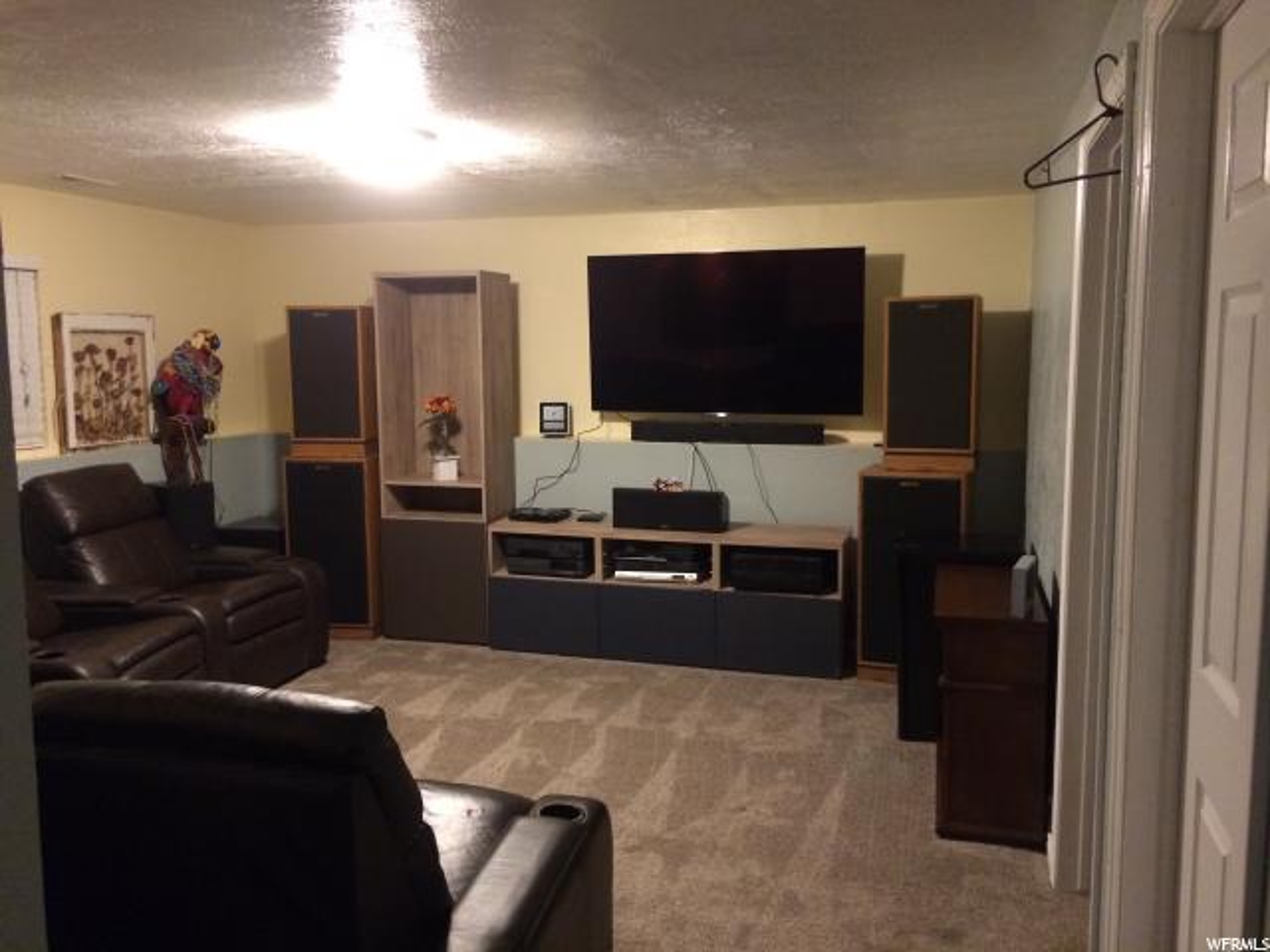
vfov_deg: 48.2
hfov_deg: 61.7
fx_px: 1064
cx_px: 635
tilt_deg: -6.1
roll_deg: +0.0
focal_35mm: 29
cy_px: 476
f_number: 2.2
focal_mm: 4.15
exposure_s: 1/15
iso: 320
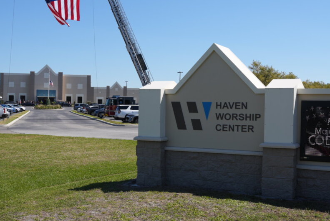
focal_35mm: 45
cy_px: 113
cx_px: 183
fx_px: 411
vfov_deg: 30.0
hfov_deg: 43.6
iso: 100
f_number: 5.6
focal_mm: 19.7
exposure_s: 1/640
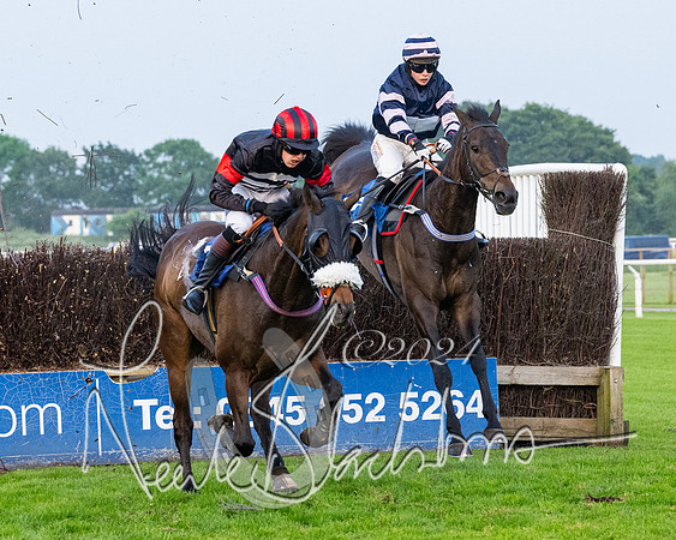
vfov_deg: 8.1
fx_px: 3806
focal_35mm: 190
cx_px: 359
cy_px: 221
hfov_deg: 10.1
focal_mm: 87
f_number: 4
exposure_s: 1/2000
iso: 1250
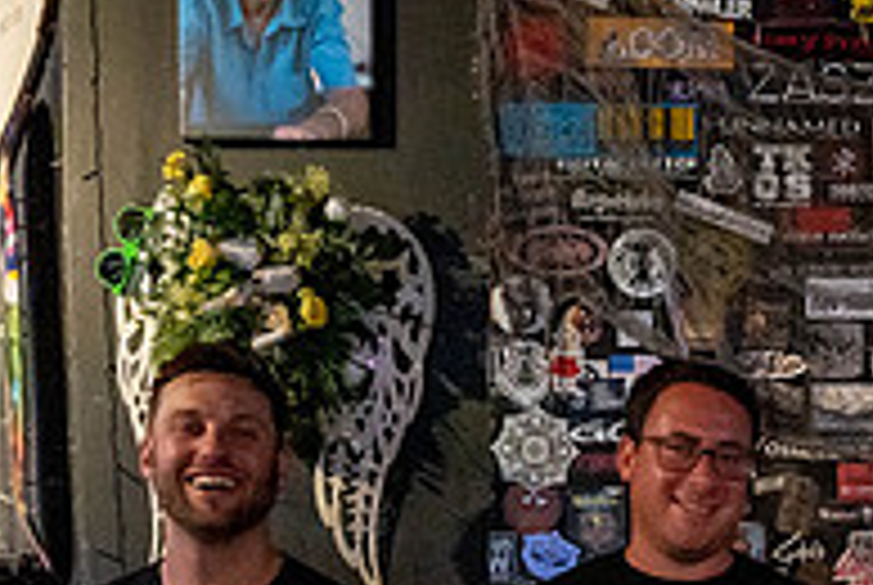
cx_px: 828
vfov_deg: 27.8
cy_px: 571
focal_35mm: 46
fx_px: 1117
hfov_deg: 38.8
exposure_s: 1/160
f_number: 2.8
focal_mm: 14
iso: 3200
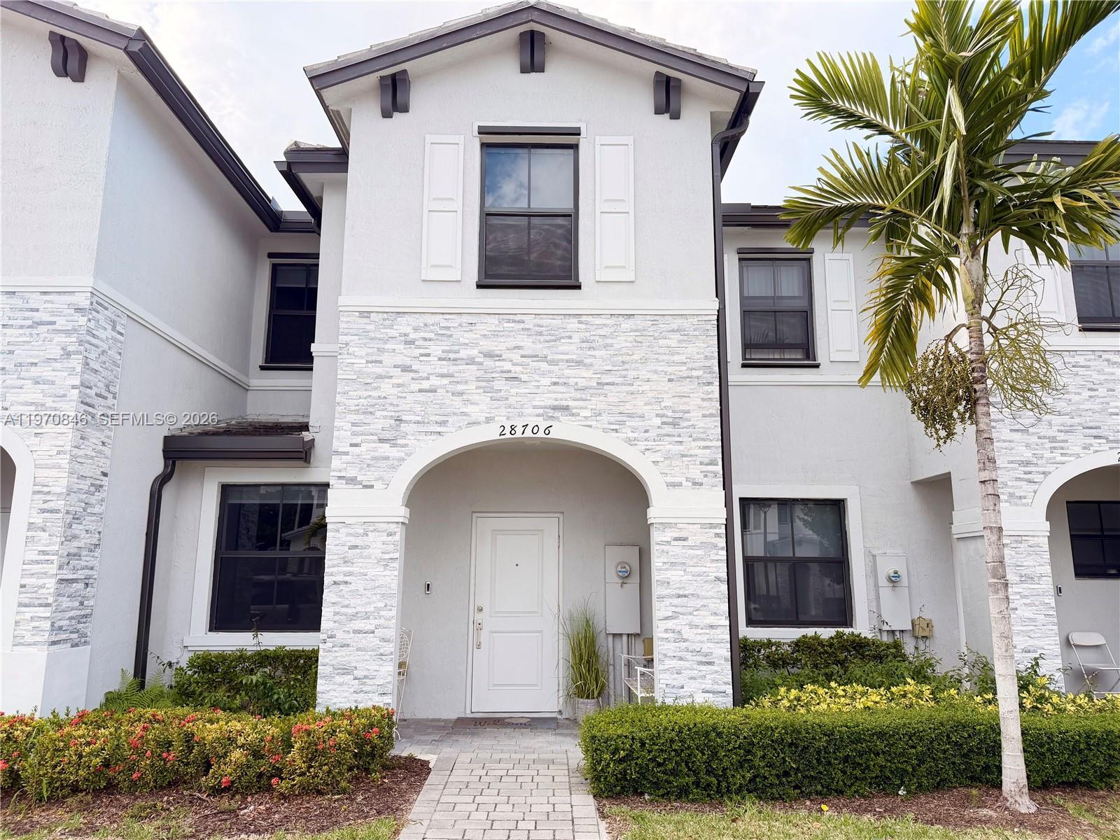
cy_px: 420
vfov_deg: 56.8
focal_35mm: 24
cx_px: 560
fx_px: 777
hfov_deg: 71.6
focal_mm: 6.76
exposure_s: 1/2445
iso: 100
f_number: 1.78
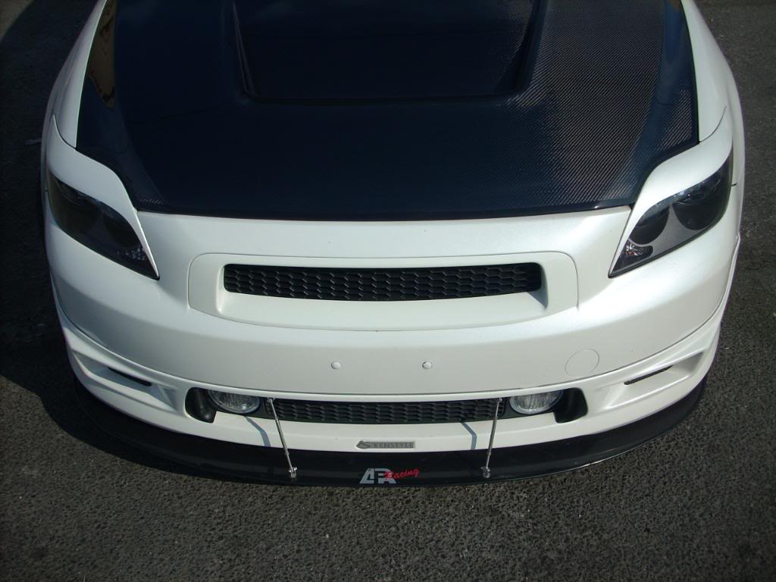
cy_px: 291
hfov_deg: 50.1
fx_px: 829
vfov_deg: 38.7
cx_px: 388
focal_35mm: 37
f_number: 5.6
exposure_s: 1/594
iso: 64
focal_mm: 6.2
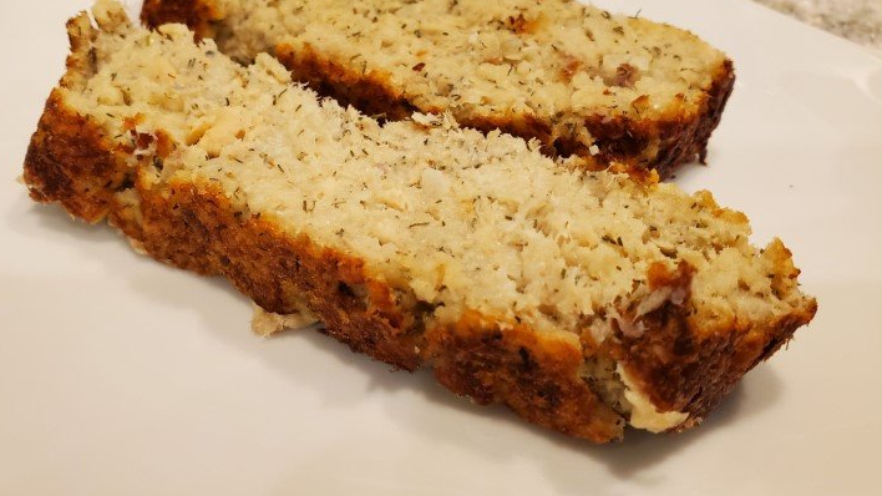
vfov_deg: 37.6
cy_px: 196
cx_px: 409
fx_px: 725
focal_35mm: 31
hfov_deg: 62.6
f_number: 2.4
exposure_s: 1/59
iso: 250
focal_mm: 4.3
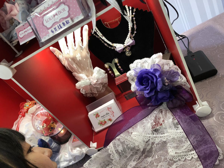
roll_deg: +36.5
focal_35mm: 28
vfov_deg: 49.7
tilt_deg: -30.7
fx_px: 181
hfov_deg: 63.4
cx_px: 112
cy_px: 84
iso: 50
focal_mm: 3.99
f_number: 1.8
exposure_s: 1/15
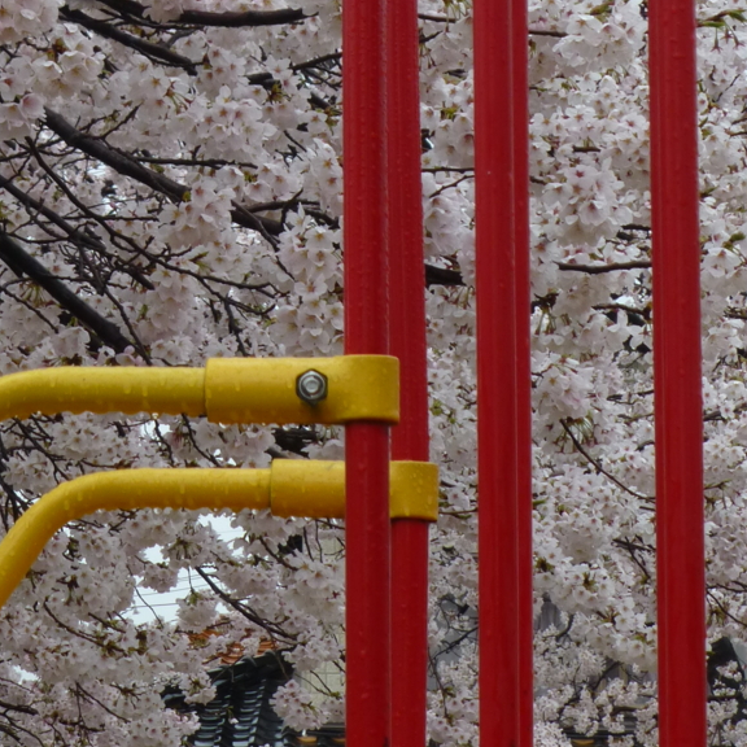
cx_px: 92
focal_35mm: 194
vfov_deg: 9.0
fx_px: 4736
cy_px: -3
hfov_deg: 9.0
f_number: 5.1
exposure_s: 1/100
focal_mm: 14.2
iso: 100
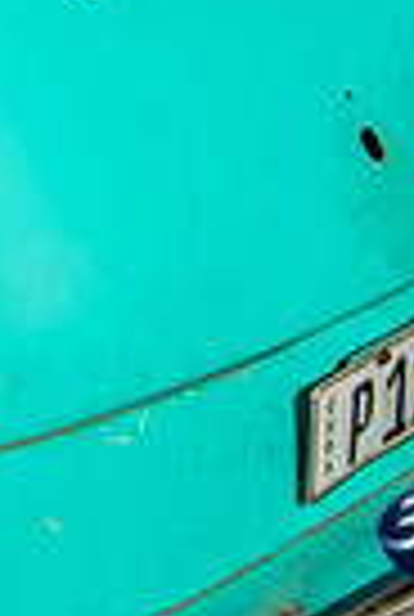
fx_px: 2248
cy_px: -250
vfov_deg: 14.7
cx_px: -477
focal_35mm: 131
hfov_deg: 9.6
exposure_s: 1/500
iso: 100
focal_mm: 30
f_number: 11
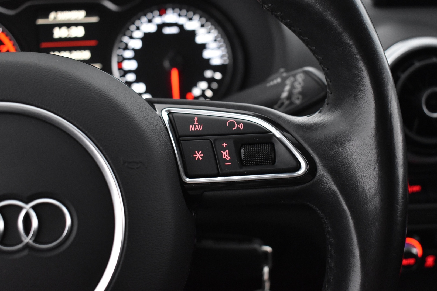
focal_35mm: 44
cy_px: 146
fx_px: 528
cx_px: 218
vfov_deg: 30.8
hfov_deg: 45.0
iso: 3200
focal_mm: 29
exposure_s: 1/30
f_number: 4.2
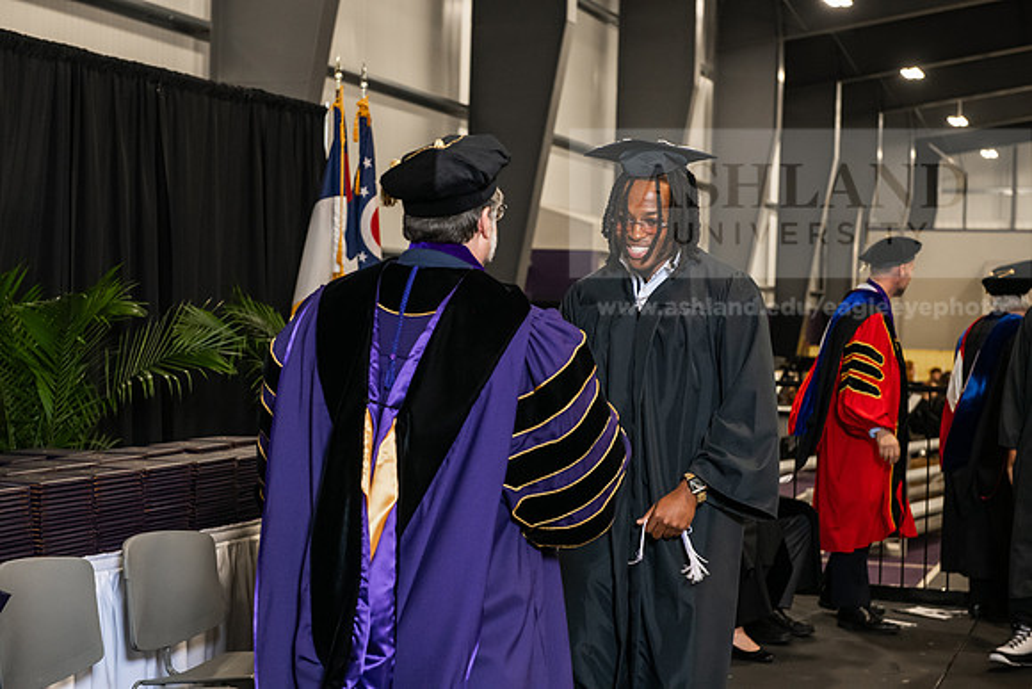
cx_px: 516
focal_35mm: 66
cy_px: 344
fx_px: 1892
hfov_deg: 30.5
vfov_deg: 20.6
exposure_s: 1/200
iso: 2500
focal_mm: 66
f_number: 5
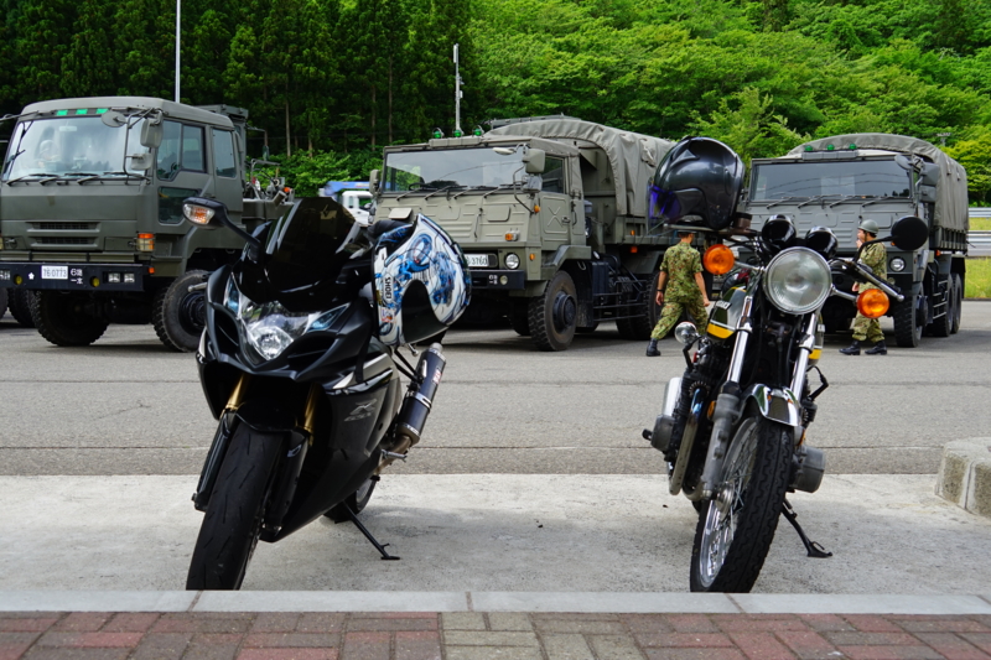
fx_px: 1156
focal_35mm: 42
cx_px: 496
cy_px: 330
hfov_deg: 46.4
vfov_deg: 31.9
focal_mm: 28
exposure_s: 1/90
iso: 100
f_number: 6.7
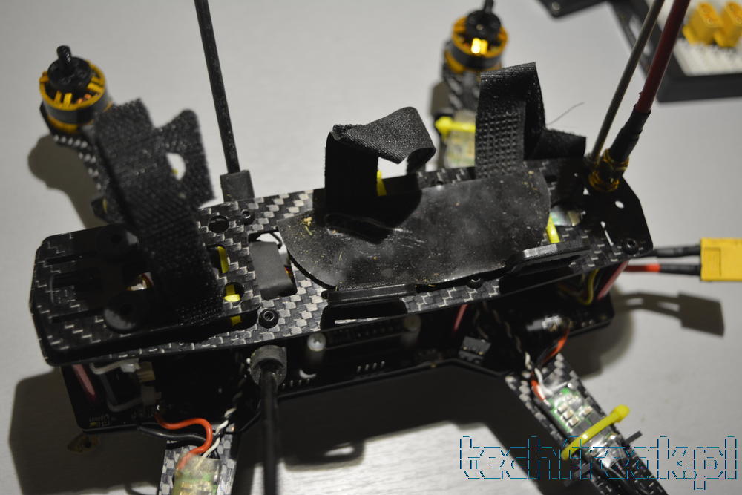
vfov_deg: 31.9
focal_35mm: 42
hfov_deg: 46.4
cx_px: 371
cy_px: 248
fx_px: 866
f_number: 4.2
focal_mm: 28
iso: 640
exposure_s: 1/60
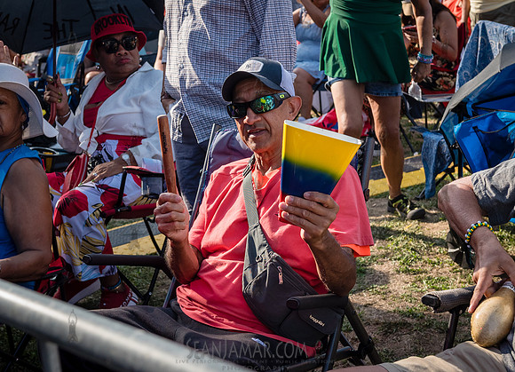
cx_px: 235
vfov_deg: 22.8
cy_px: 142
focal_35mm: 63
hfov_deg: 31.3
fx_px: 920
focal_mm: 45
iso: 500
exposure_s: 1/1250
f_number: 5
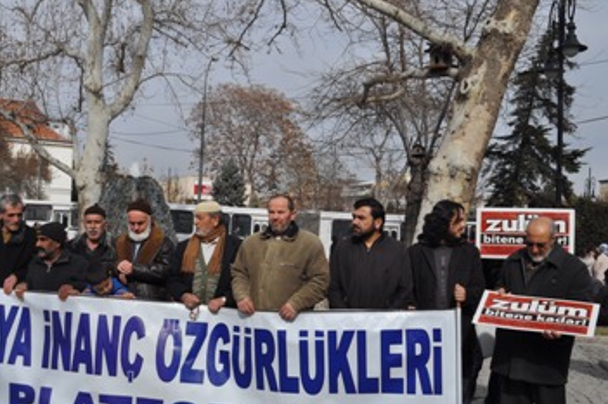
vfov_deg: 29.1
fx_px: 776
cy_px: 244
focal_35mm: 46
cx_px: 249
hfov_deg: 42.6
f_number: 10
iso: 200
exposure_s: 1/400
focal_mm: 24
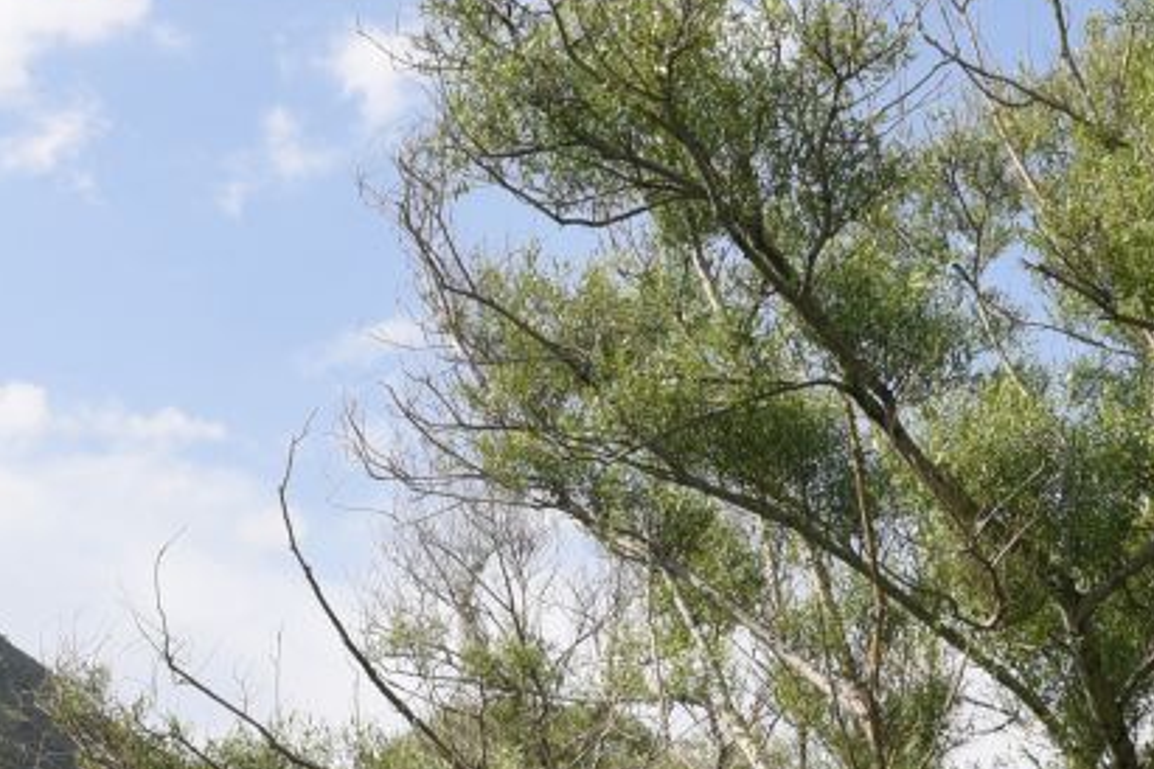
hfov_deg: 13.0
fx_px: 5064
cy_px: 725
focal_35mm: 158
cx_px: 870
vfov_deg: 8.6
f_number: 10
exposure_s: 1/125
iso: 125
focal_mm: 50
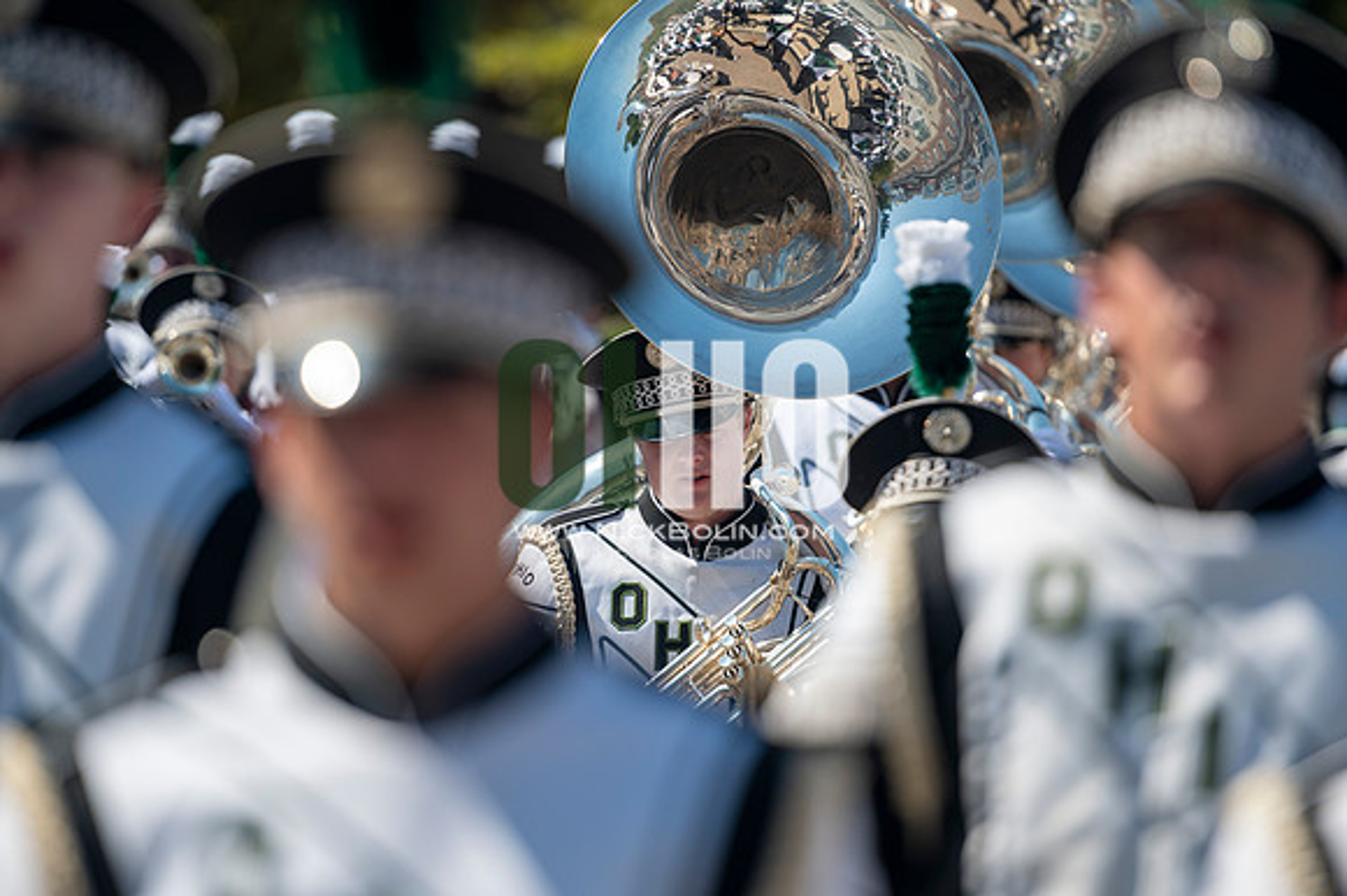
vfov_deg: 6.9
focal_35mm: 200
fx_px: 7479
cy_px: 448
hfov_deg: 10.3
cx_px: 674
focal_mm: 200
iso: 100
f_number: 2.8
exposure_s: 1/1600
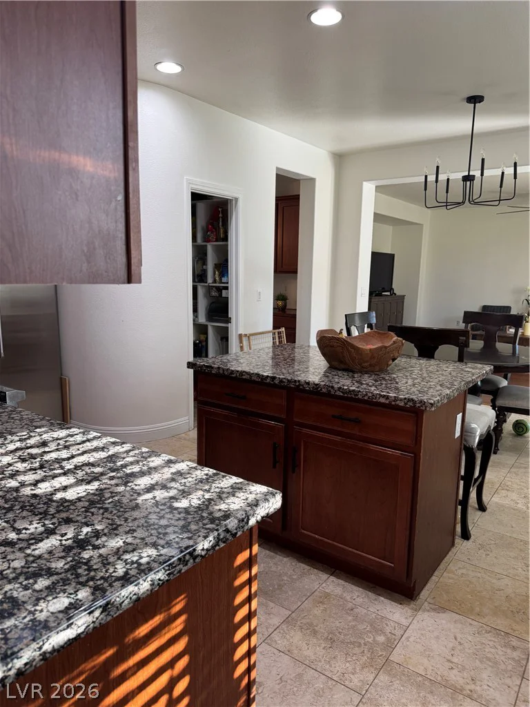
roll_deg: -1.9
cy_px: 354
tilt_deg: -10.1
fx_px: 490
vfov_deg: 71.6
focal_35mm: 24
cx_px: 265
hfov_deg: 56.8
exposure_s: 1/120
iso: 200
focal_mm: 6.76
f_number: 1.78
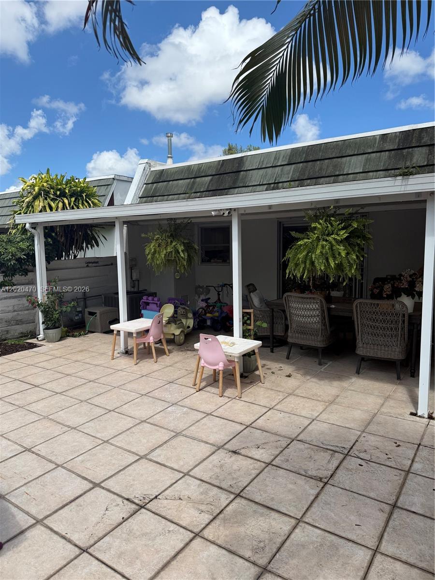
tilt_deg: -5.9
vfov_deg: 71.6
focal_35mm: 24
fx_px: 402
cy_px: 290
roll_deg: +1.0
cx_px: 218
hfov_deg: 56.8
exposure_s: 1/4405
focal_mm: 6.76
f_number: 1.78
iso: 80
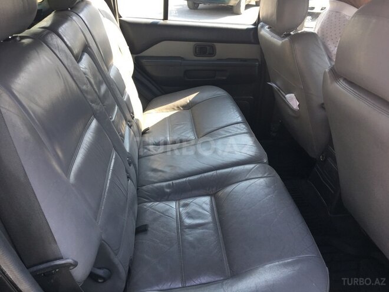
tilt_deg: -29.6
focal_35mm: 29
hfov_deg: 61.7
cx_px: 194
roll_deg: -2.6
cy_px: 146
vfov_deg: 48.2
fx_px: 326
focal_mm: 4.15
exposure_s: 1/100
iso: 25
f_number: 2.2
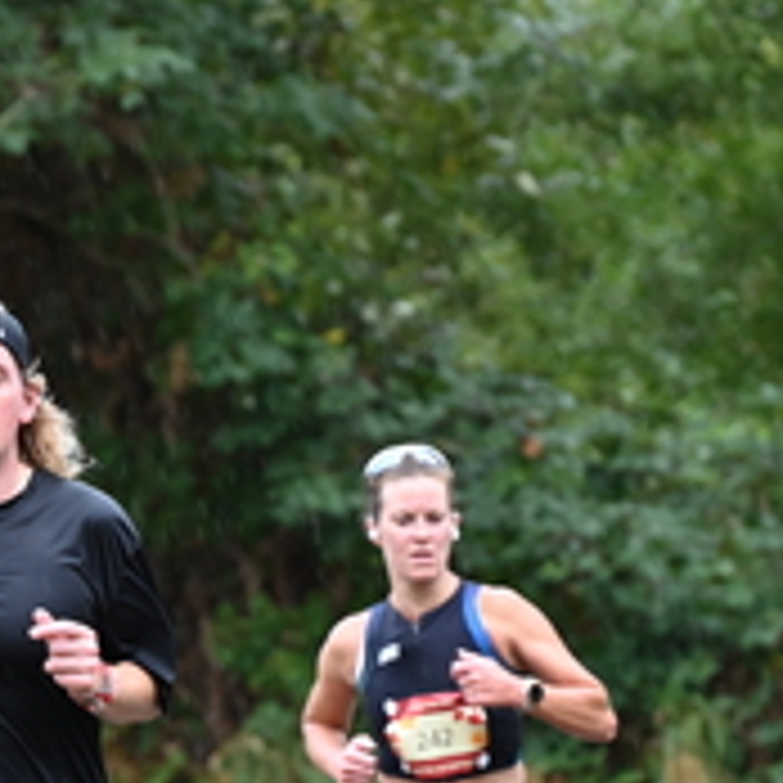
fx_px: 13742
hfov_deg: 3.3
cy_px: 659
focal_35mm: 537
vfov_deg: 3.3
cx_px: 27
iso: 1100
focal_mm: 200
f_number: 6.3
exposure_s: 1/250
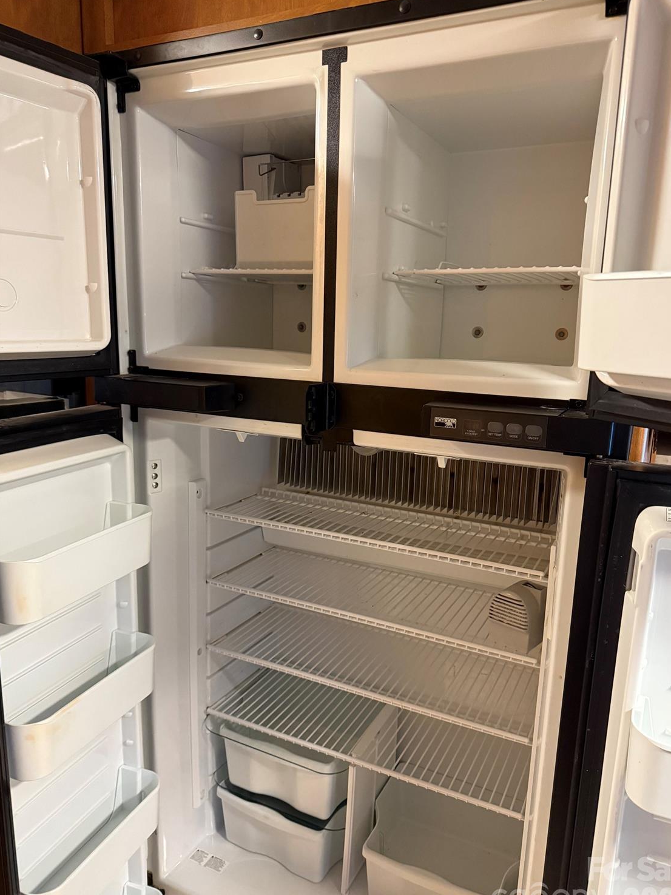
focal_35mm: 25
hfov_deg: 54.9
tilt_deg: -11.1
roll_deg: -1.7
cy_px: 458
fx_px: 646
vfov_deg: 69.4
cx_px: 347
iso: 800
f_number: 1.78
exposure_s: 1/60
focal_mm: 6.76
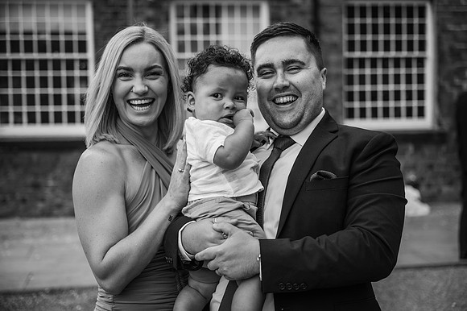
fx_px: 713
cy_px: 156
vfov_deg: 24.6
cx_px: 234
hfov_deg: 36.3
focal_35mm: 55
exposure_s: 1/640
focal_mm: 55
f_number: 2.8
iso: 100
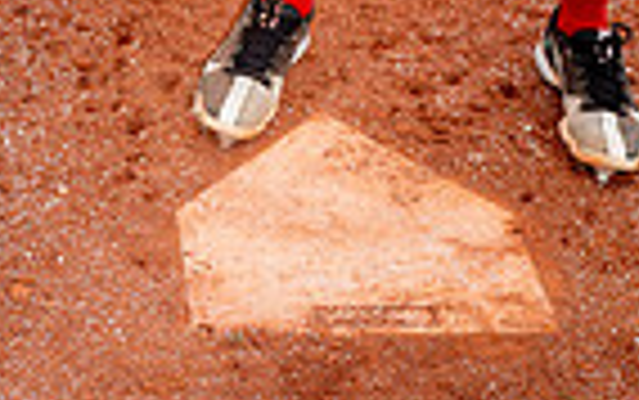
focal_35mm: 103
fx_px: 1795
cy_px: -575
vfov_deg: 10.8
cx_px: 351
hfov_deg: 20.2
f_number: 4
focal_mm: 32
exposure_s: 1/250
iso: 100
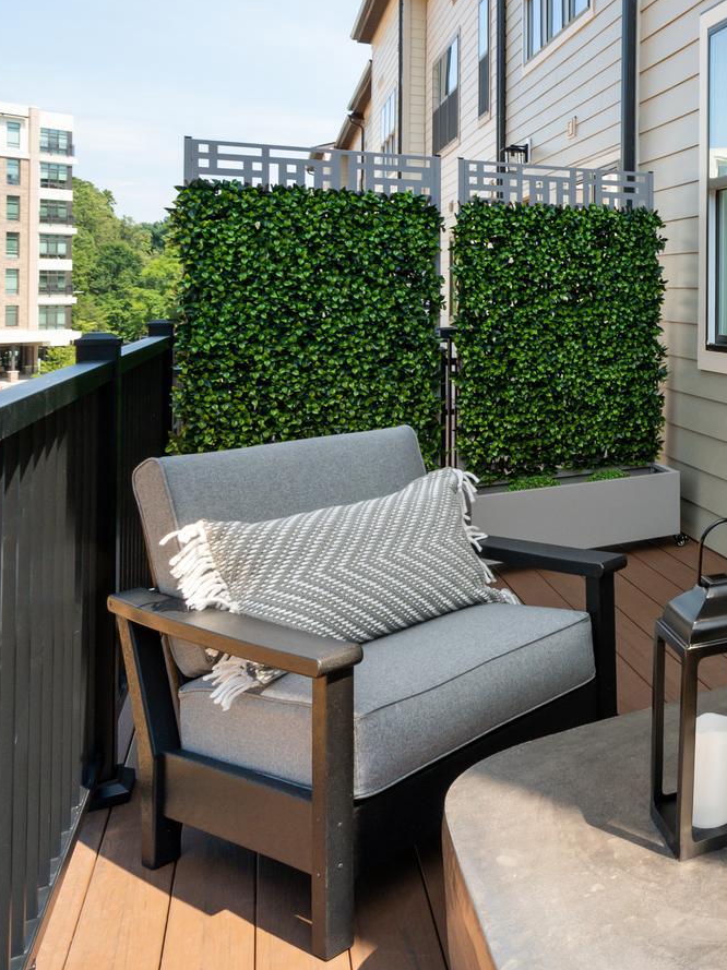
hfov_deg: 33.3
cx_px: 945
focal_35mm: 31
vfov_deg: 57.0
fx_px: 869
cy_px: 318
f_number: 13
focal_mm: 14
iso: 400
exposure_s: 1/200
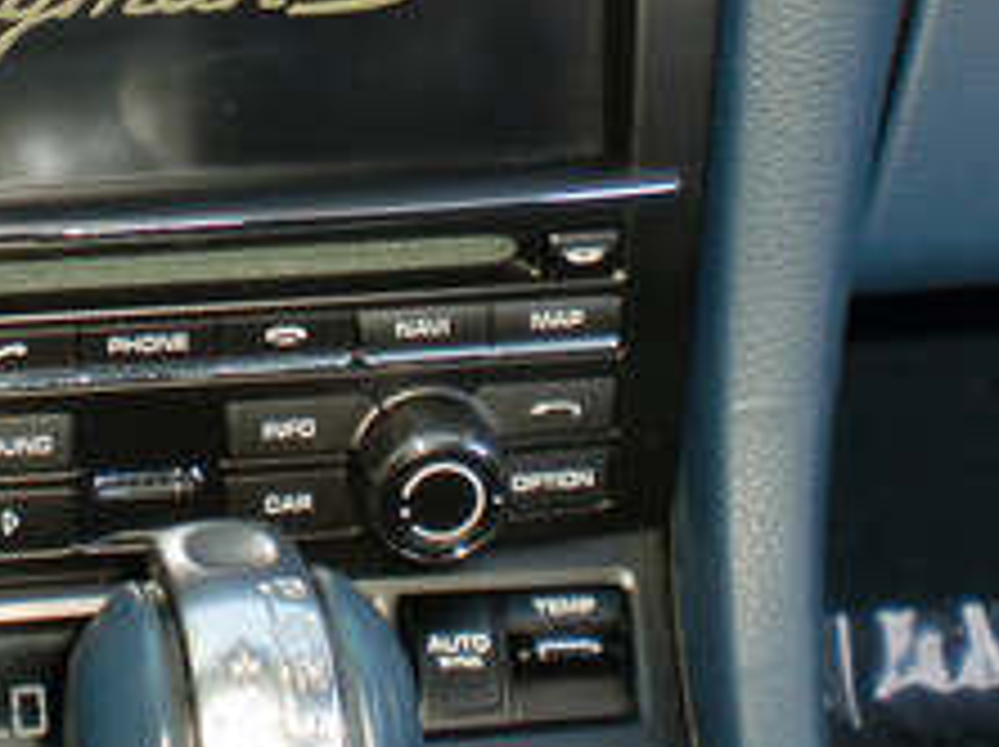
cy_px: -126
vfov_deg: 14.2
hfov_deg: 19.1
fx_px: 2912
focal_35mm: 101
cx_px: 63
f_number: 3.1
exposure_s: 1/60
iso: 64
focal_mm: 6.3
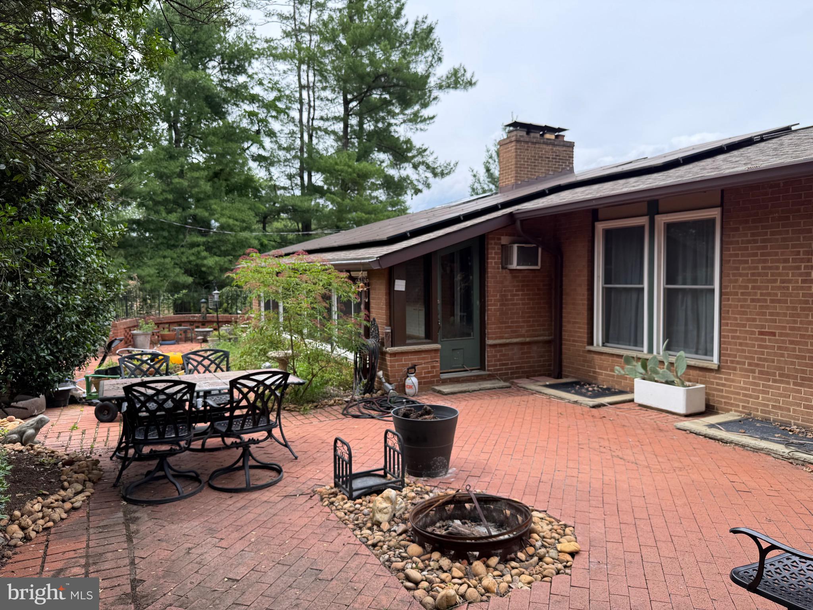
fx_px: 564
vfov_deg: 56.8
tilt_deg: -2.2
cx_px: 406
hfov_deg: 71.6
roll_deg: +0.4
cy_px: 305
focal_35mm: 24
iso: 80
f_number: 1.78
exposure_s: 1/1314
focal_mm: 6.76
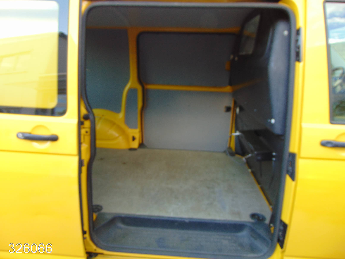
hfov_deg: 69.4
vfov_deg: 54.9
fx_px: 249
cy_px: 130
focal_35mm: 25
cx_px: 172
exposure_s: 1/50
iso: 80
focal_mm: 4.5
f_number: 3
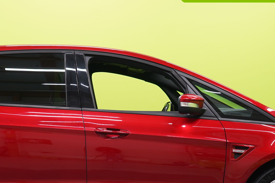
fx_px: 802
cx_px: 101
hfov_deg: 19.4
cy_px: 141
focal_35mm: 105
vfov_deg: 13.0
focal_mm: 45
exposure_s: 1/25
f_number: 5
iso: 400
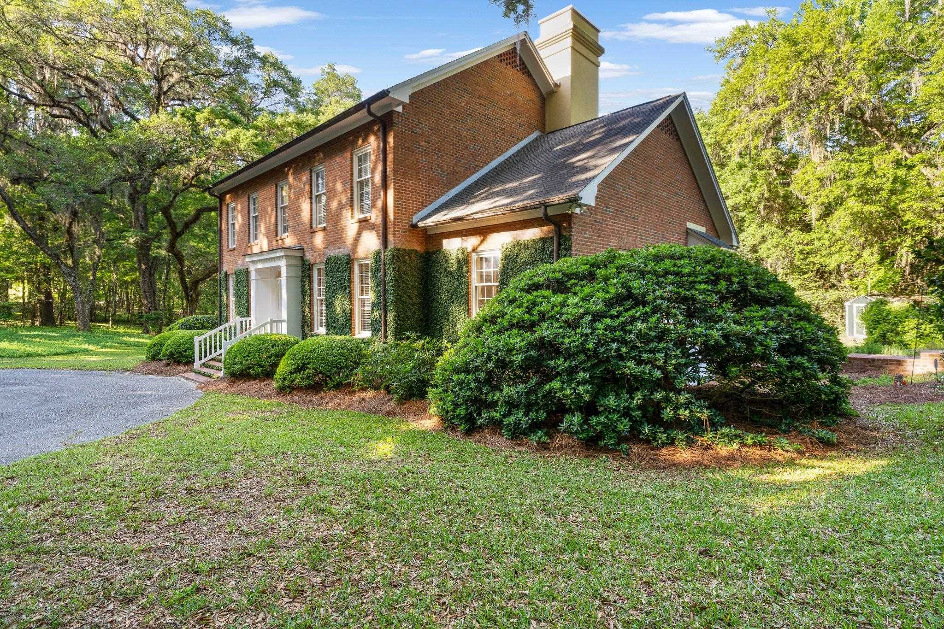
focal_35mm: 17
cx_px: 472
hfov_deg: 93.3
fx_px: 446
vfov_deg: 70.4
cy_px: 314
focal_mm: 17
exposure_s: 1/5
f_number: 9
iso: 100
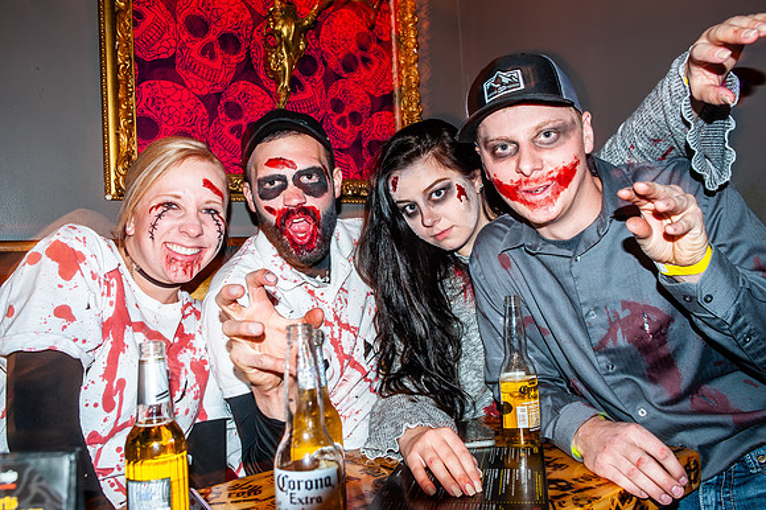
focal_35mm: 28
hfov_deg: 65.5
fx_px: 595
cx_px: 383
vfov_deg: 46.4
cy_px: 255
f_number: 4.5
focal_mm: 28
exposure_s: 1
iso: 200
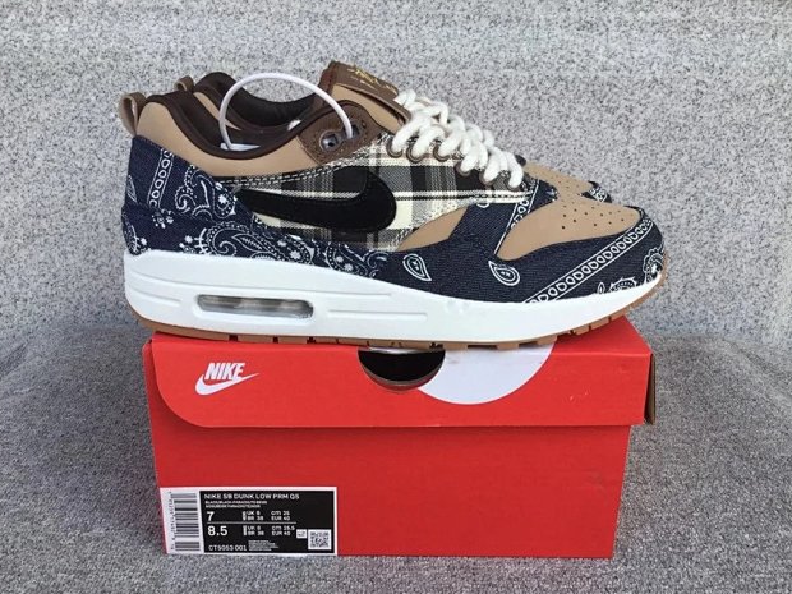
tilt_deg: -19.7
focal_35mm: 32
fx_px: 732
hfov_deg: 56.8
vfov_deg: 44.2
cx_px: 397
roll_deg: -0.8
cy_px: 303
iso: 25
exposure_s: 1/292
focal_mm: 3.3
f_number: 2.4
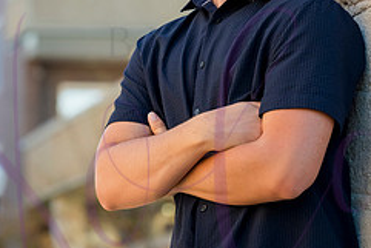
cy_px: 25
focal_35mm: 276
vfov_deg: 5.0
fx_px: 2846
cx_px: 169
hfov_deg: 7.5
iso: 450
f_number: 4
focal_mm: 105
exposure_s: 1/640
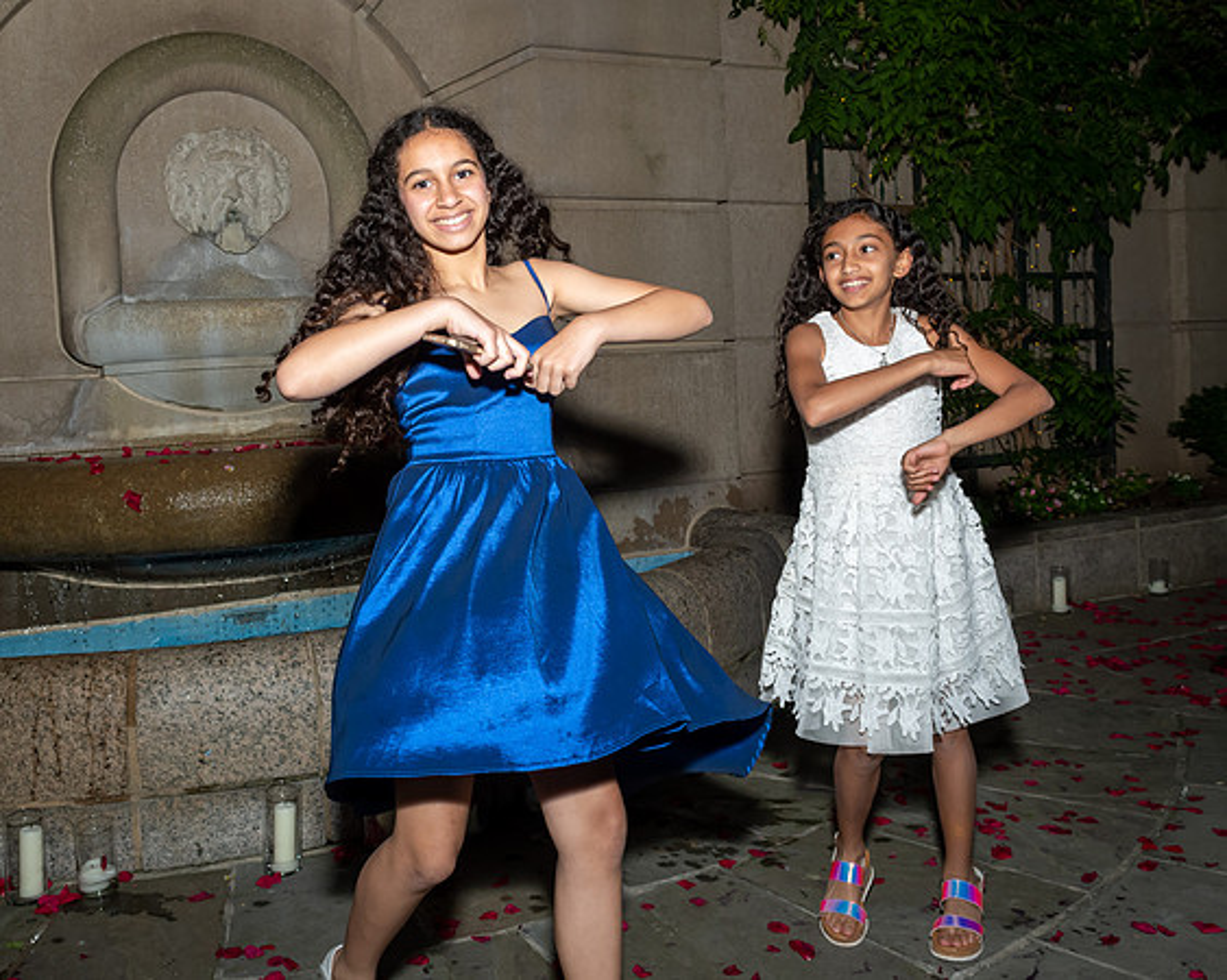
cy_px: 422
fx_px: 1187
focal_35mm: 33
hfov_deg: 54.5
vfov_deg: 44.8
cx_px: 525
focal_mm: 17
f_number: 5.6
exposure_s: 1/250
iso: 500
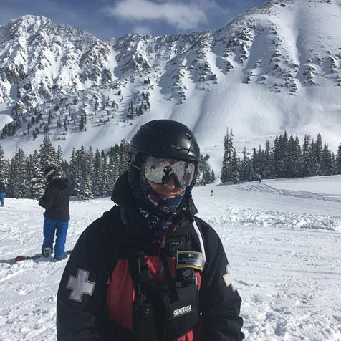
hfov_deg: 47.2
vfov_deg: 47.2
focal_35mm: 35
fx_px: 390
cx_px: 157
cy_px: 170
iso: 25
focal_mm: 4.15
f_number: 2.2
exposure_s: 1/4274
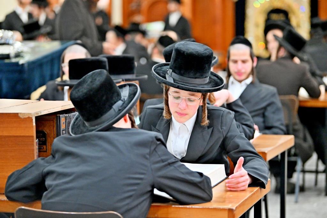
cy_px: 109
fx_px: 1108
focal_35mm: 122
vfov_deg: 11.2
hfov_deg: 16.8
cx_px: 164
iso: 1600
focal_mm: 122
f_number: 2.8
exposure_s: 1/250
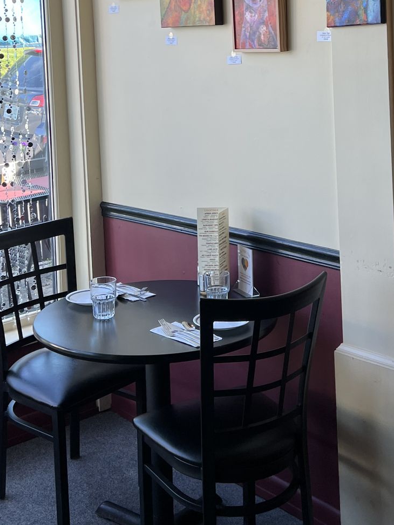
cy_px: 91
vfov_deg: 32.7
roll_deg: +4.3
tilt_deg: -3.4
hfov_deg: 25.7
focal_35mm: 57
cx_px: 207
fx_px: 865
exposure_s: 1/194
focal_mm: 5.7
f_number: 1.5
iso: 40
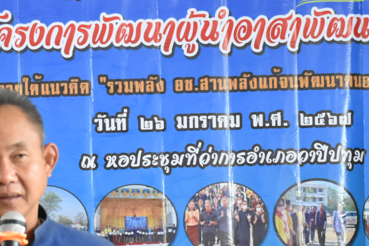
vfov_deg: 7.9
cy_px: 197
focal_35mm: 174
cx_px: 187
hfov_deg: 11.8
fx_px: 1783
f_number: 5.6
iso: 3200
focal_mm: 48
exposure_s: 1/125
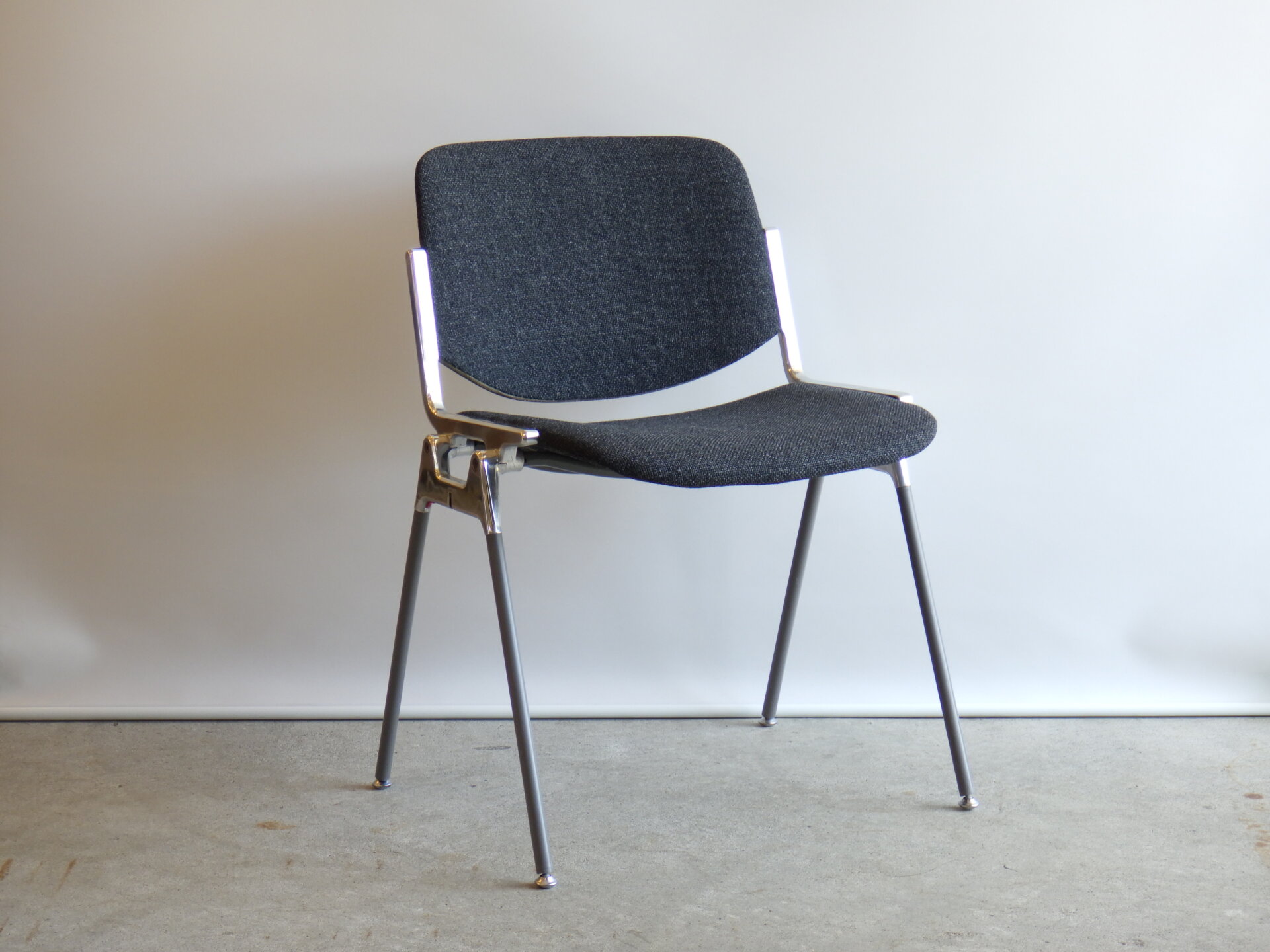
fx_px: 2825
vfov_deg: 19.1
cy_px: 476
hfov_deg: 25.3
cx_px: 635
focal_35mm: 77
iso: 125
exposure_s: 1/30
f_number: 4.8
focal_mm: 13.7
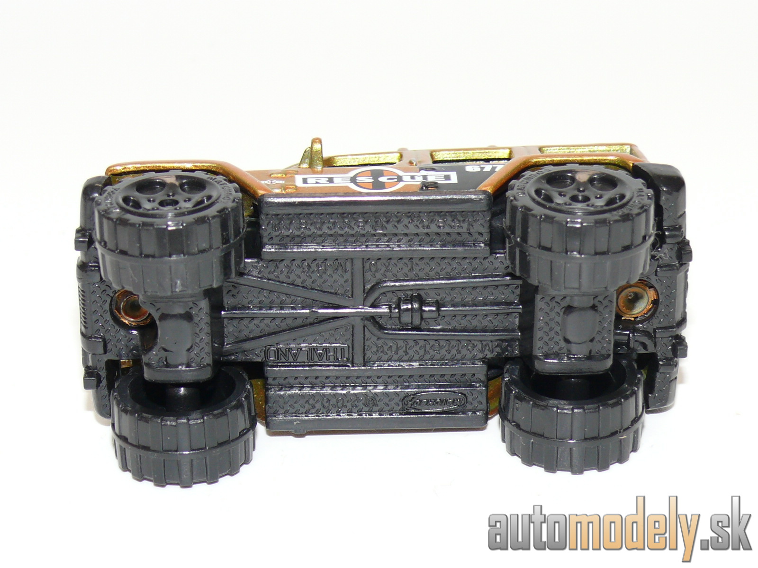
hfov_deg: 19.1
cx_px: 379
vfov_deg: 14.4
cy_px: 284
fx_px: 2255
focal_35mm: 103
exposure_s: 1/30
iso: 100
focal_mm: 13.6
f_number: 4
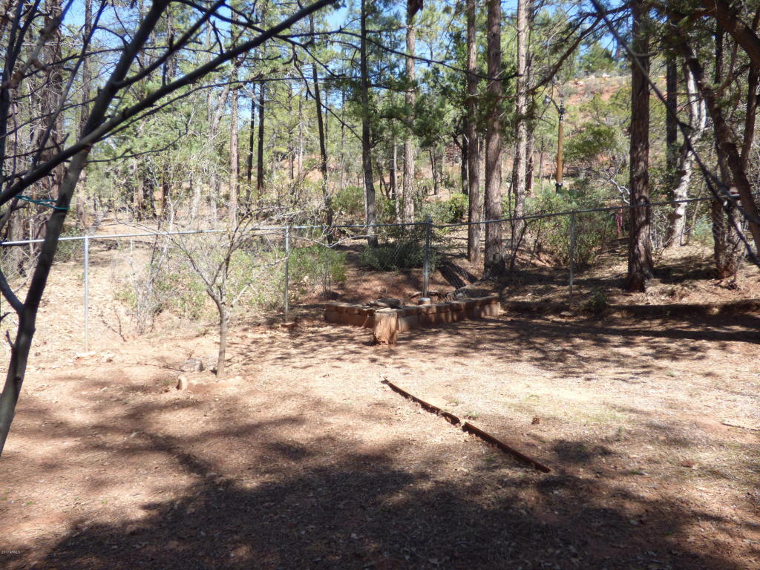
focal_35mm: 31
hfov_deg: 58.4
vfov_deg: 45.4
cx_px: 380
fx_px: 681
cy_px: 285
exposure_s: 1/320
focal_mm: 5.53
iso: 100
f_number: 3.3
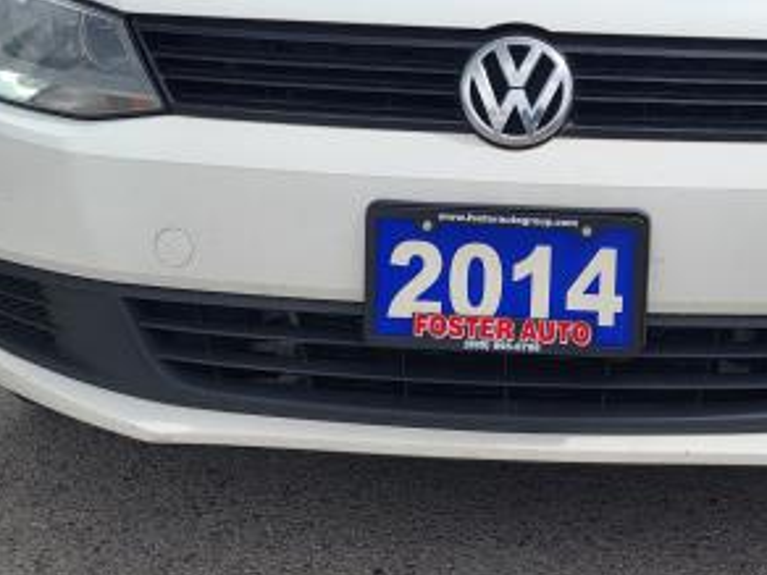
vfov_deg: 25.4
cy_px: 165
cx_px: 581
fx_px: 1263
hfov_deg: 33.1
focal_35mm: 57
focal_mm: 5.4
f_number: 1.8
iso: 40
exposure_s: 1/2359
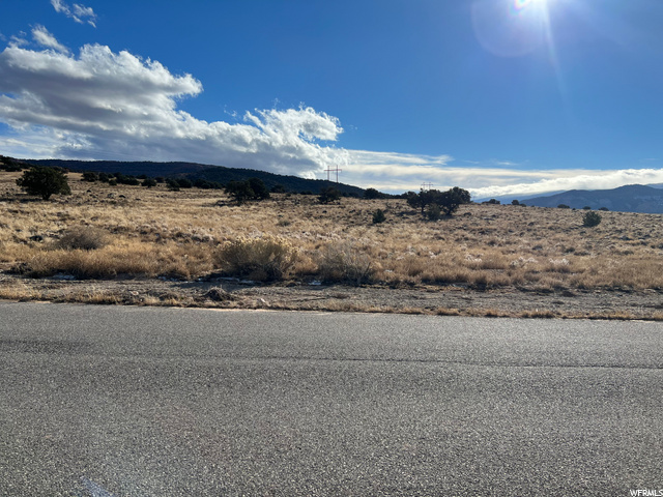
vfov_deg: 53.1
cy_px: 248
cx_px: 332
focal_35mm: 26
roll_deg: -1.6
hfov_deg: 67.3
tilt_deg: -4.2
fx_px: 498
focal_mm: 5.7
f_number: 1.5
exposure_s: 1/8696
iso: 50
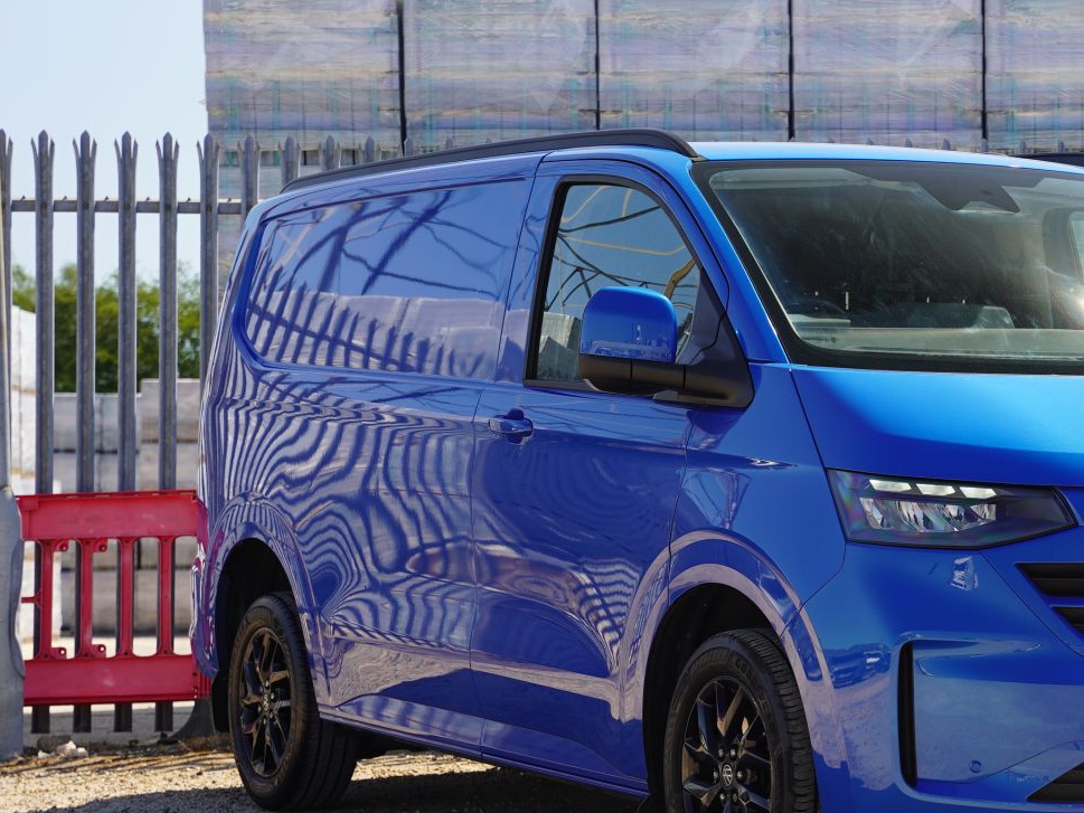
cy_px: 486
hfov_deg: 17.6
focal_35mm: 111
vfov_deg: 13.3
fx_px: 3476
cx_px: 845
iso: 100
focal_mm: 70
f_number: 5
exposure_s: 1/160
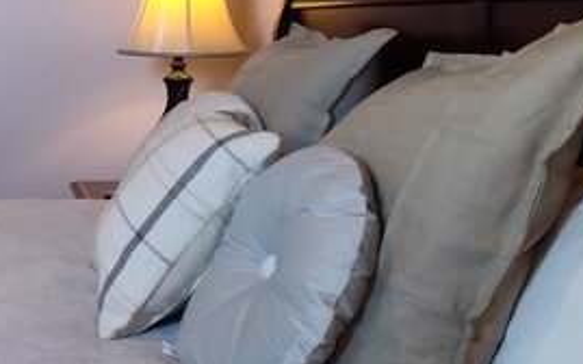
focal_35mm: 58
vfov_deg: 22.2
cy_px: 95
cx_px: -80
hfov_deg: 30.8
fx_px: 921
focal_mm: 5.56
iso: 994
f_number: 1.8
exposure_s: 1/120
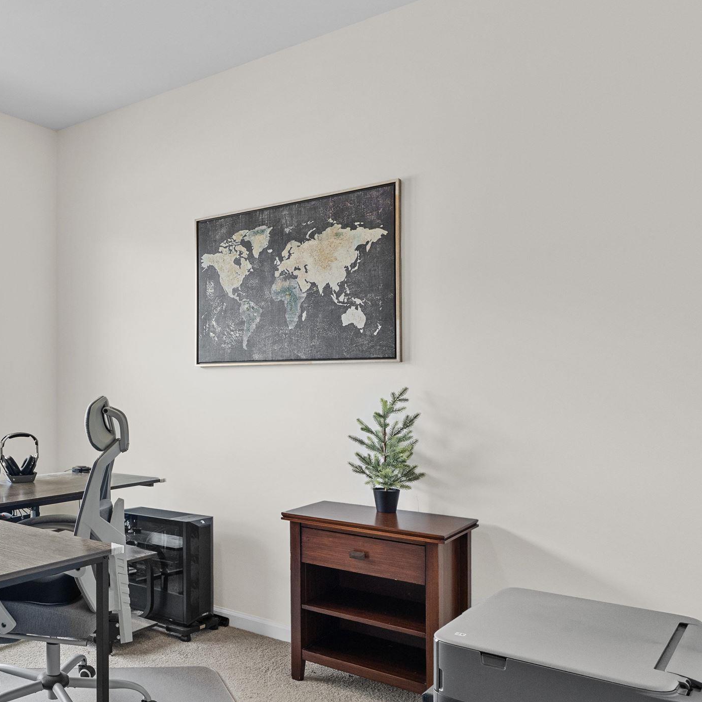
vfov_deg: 52.6
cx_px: 58
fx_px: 710
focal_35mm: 31
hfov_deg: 46.9
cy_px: 369
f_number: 6.3
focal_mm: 11
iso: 320
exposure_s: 1/15
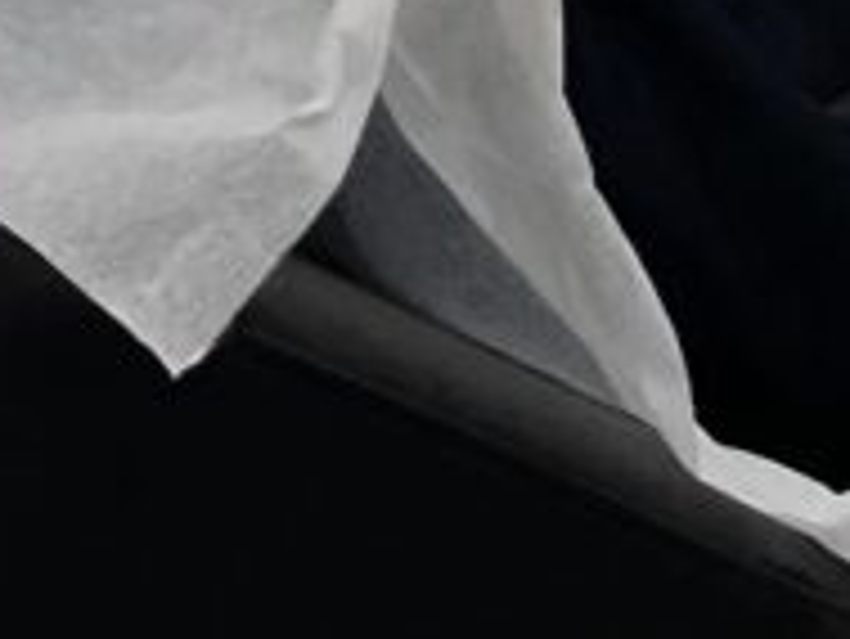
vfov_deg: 9.3
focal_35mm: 141
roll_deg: -1.1
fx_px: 3464
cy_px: -963
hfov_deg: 11.3
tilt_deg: -15.7
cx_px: -1286
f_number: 1.6
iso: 64
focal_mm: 5.1
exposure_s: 1/120
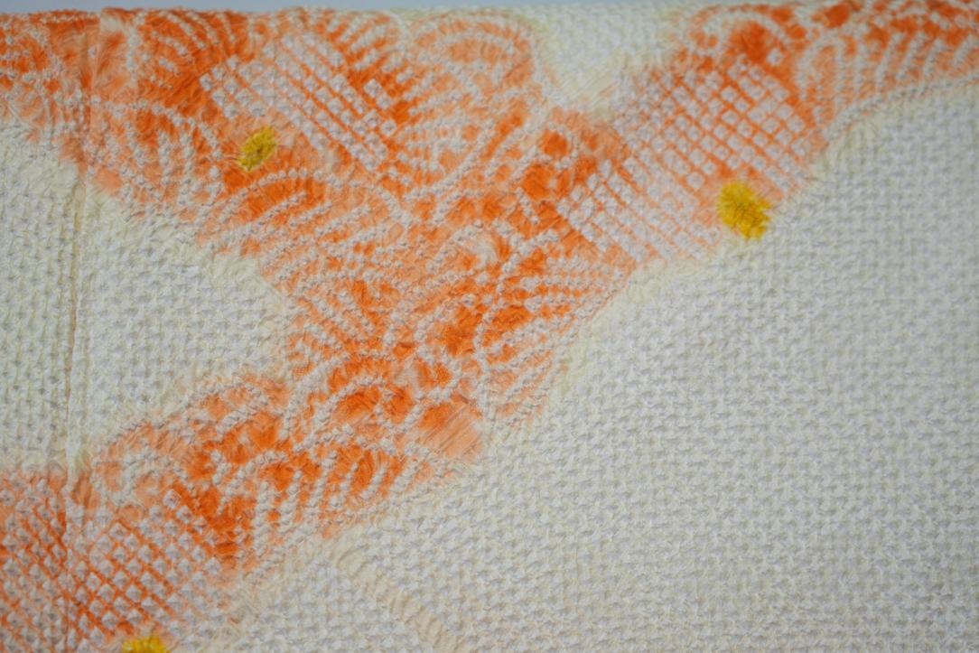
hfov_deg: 19.5
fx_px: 2856
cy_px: 326
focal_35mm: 105
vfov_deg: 13.0
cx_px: 490
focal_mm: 105
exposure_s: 1/125
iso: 640
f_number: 4
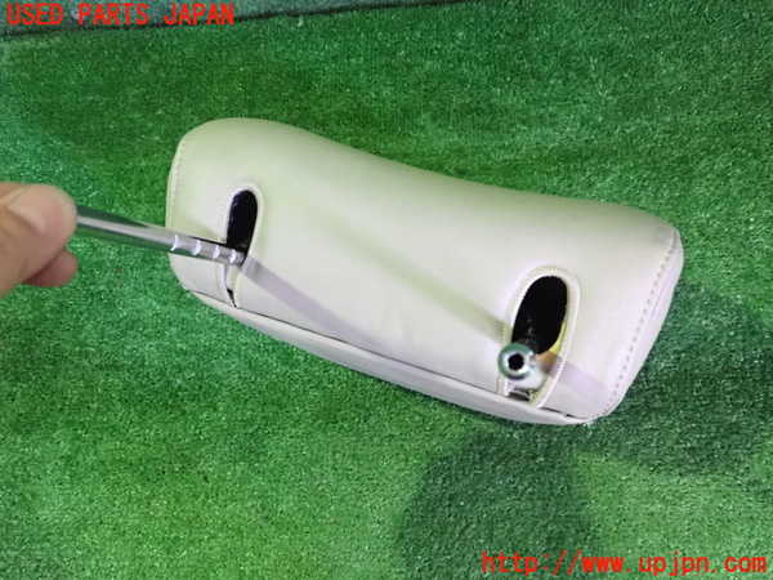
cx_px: 386
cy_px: 290
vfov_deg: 46.8
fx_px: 670
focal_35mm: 30
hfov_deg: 60.0
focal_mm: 5.4
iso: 1600
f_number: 2.3
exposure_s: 1/100
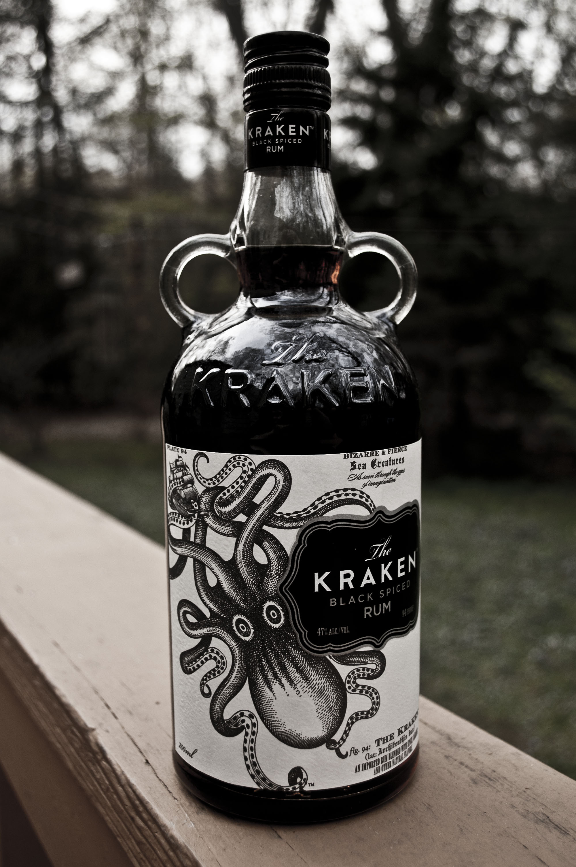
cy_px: 434
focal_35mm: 39
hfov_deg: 34.1
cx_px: 288
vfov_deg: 49.6
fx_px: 938
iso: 400
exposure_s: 1/250
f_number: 5
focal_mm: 26
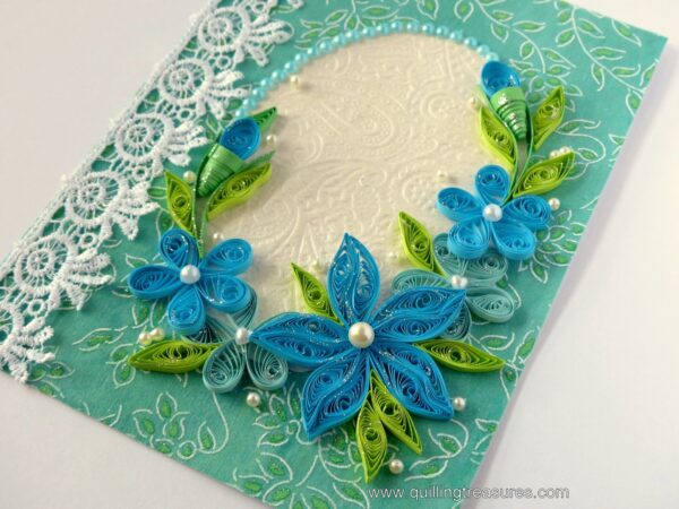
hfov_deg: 38.2
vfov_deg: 29.1
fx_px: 981
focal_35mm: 50
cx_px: 340
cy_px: 254
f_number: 2.8
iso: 100
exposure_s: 1/160
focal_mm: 9.1
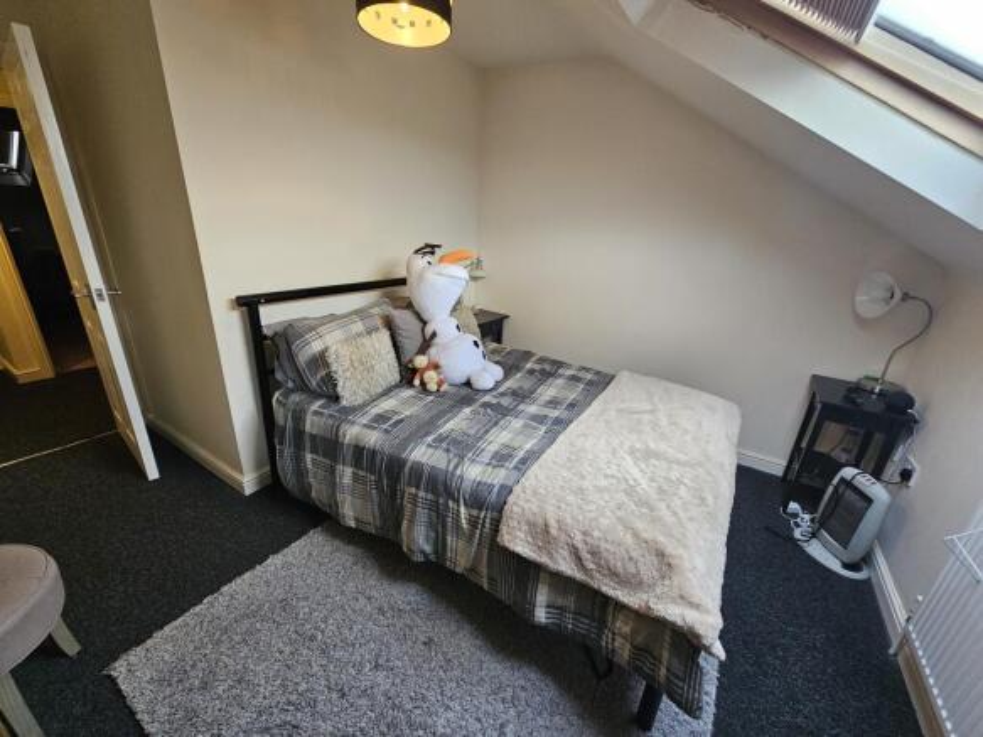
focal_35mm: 13
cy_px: 368
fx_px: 369
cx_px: 492
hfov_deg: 106.2
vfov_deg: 89.9
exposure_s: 1/50
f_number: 2.2
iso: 250
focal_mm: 2.2
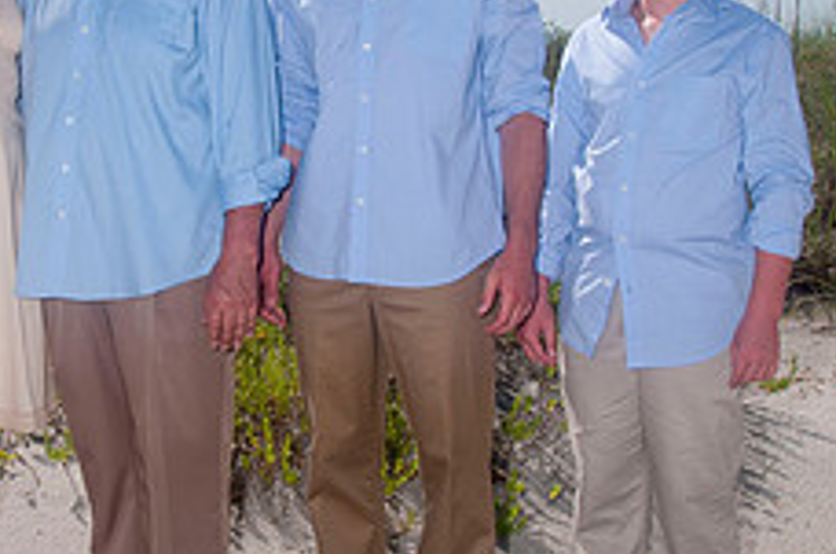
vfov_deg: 16.2
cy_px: 193
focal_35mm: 84
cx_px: 224
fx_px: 1947
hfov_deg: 24.0
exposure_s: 1/250
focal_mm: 22
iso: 100
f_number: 13
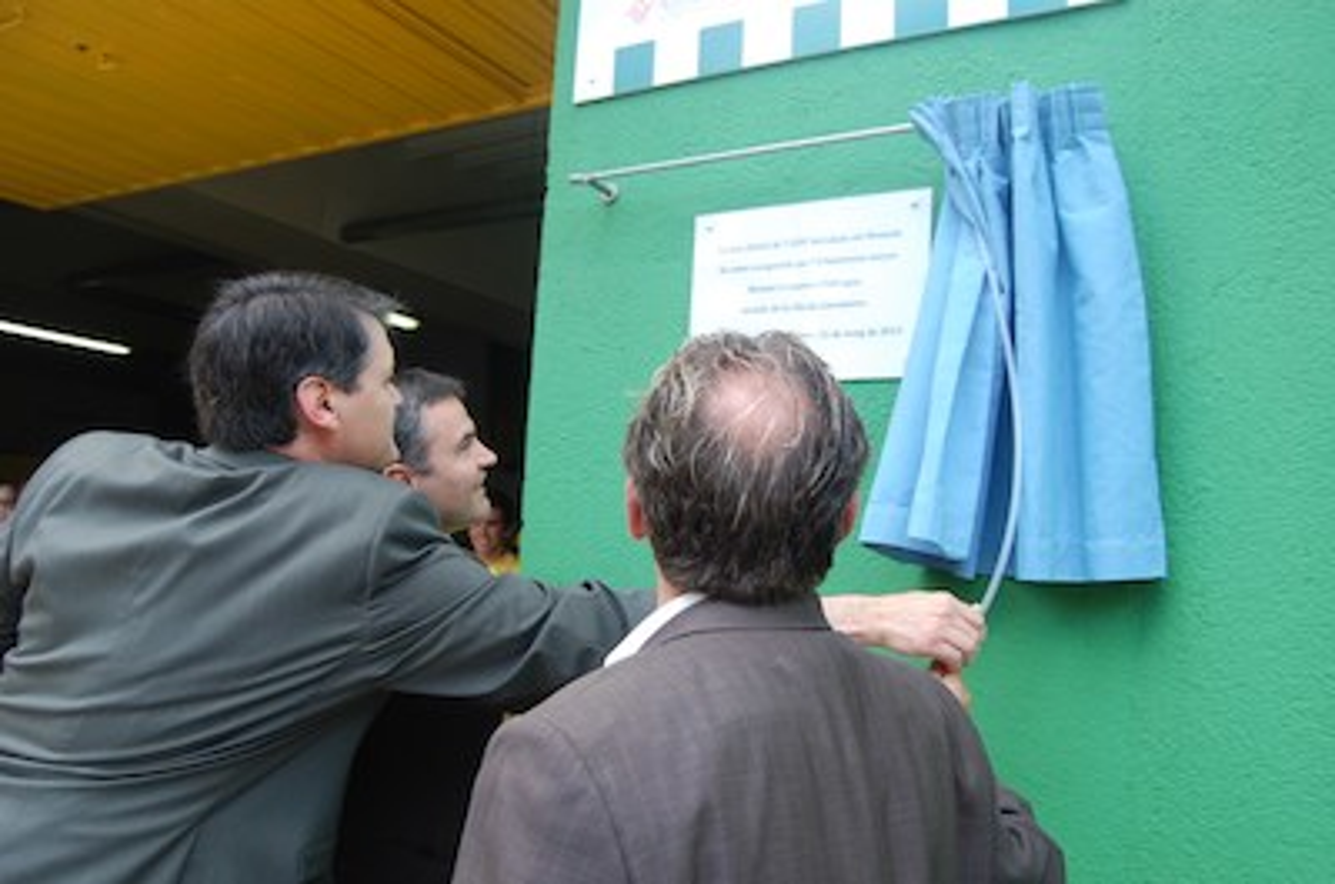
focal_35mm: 27
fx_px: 999
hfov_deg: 67.5
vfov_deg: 47.7
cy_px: 442
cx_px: 668
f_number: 5.6
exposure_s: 1/125
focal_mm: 18
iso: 200
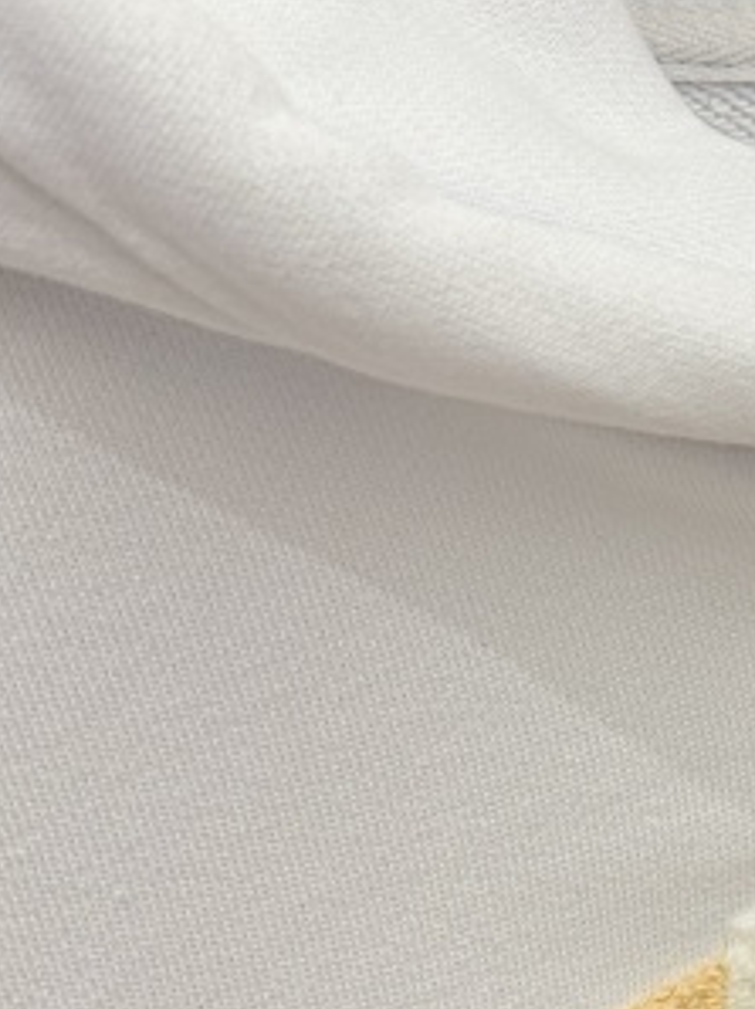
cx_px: 1185
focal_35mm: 87
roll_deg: +3.8
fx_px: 2534
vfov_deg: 22.3
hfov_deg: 15.4
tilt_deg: -32.2
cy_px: 765
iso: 160
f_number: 1.78
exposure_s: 1/50
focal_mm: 6.76
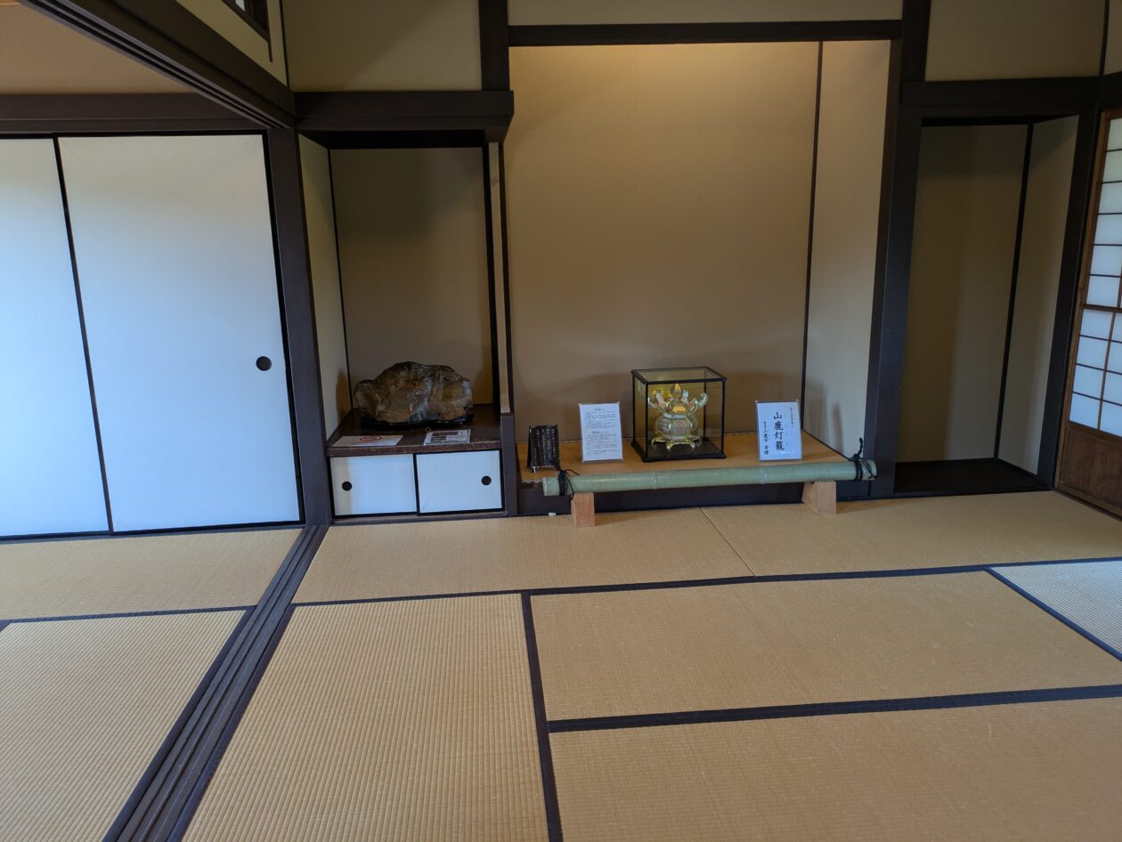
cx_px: 561
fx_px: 811
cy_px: 421
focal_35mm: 25
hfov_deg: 69.4
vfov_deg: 54.9
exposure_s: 1/100
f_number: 1.89
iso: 117
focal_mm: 5.43
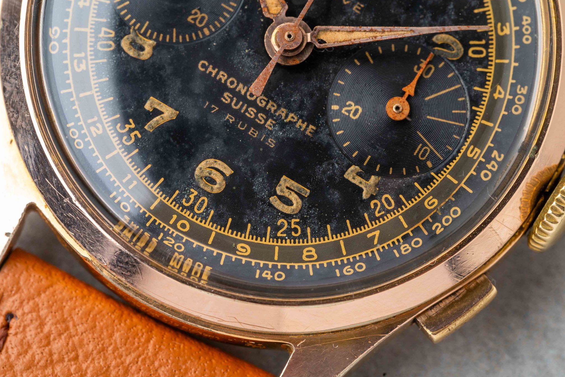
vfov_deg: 13.6
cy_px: 188
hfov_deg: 20.2
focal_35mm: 101
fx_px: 1585
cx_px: 282
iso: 100
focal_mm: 100
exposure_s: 1/160
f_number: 13
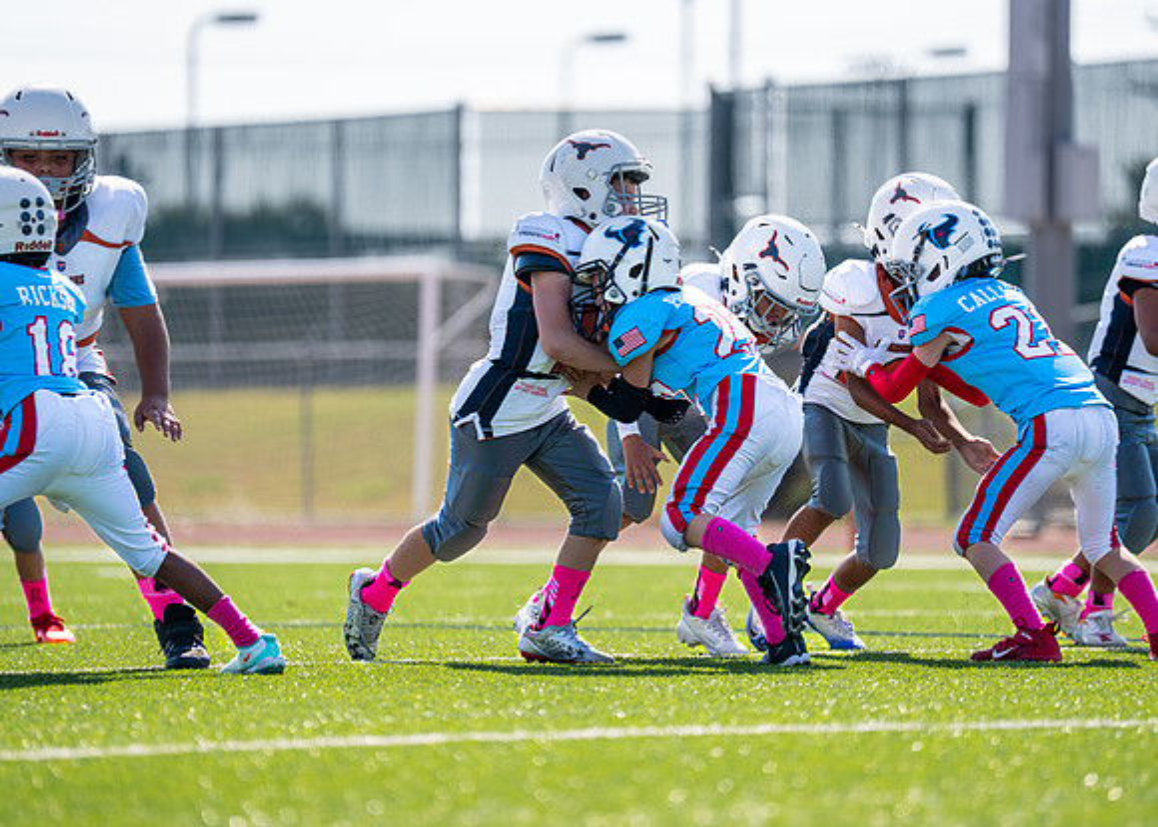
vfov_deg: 6.1
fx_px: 7716
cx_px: 584
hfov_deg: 8.6
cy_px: 379
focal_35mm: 235
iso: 100
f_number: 2.8
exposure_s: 1/1250
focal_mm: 200
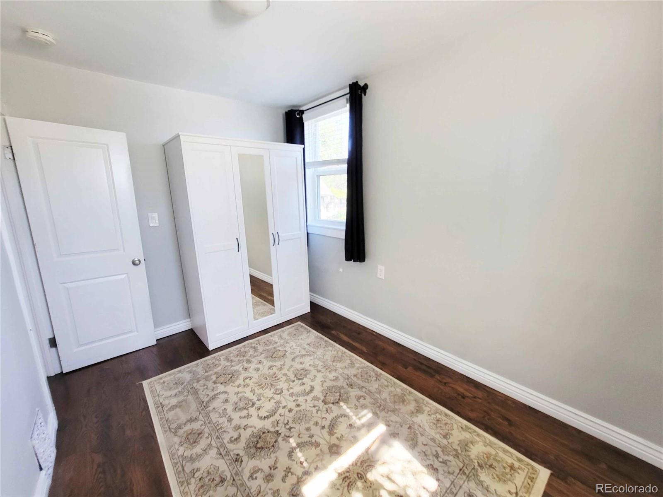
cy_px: 248
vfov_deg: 89.9
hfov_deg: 106.2
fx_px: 249
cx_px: 332
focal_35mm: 13
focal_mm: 2.2
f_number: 2.2
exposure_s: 1/60
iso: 125
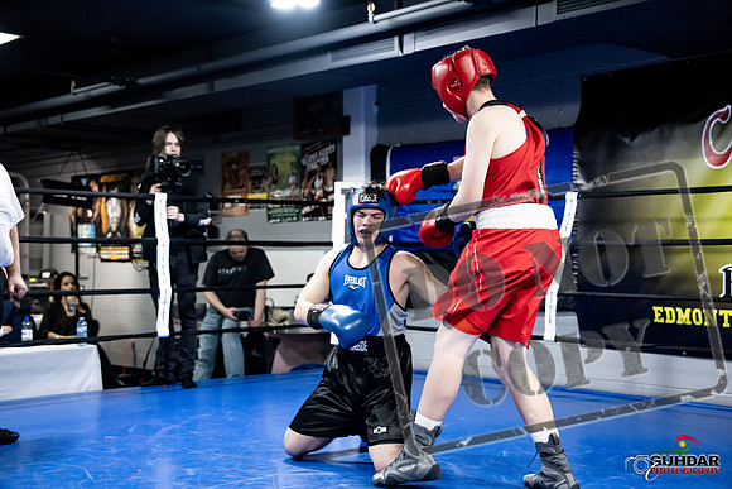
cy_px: 244
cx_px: 366
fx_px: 1058
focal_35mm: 52
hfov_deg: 38.2
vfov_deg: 26.0
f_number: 2.8
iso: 8000
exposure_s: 1/1000
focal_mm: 52
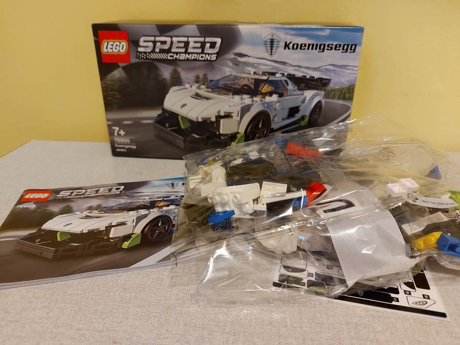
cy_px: 172
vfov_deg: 56.8
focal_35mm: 24
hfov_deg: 71.6
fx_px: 319
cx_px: 230
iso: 250
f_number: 1.8
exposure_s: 1/25
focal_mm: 5.23
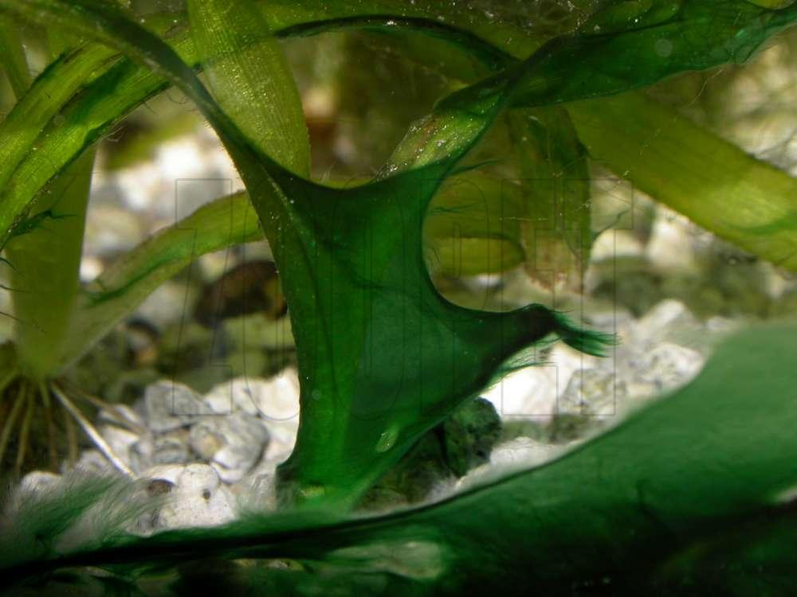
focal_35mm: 80
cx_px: 398
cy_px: 298
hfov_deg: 24.4
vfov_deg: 18.4
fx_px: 1842
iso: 100
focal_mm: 16.7
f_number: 8
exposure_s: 1/500
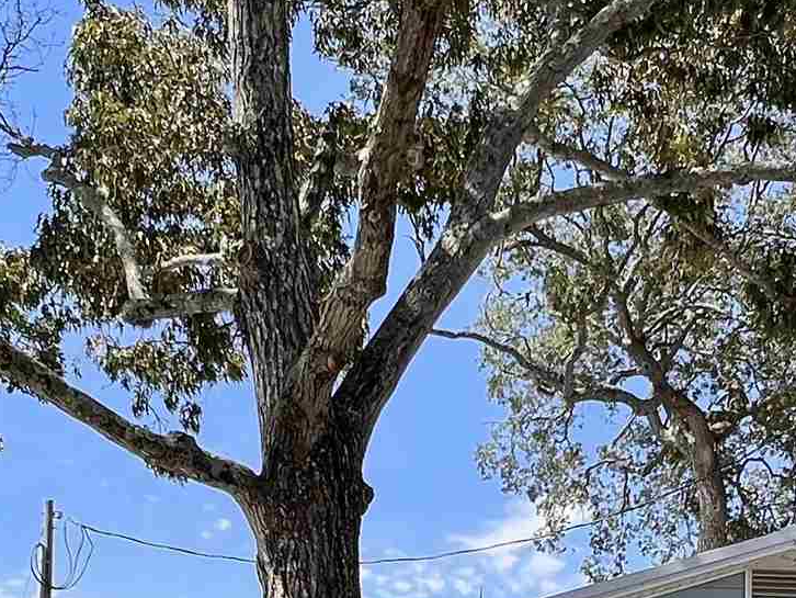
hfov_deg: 34.9
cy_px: 767
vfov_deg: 23.6
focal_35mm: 55
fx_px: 1265
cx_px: 416
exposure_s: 1/717
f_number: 1.8
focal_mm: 1.57
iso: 32
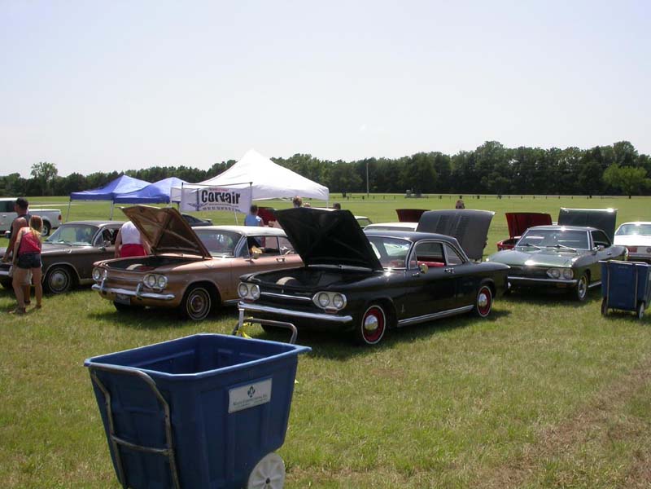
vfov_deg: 37.7
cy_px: 244
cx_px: 326
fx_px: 715
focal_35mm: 38
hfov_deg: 49.0
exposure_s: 1/325
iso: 100
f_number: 7.5
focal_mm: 7.85
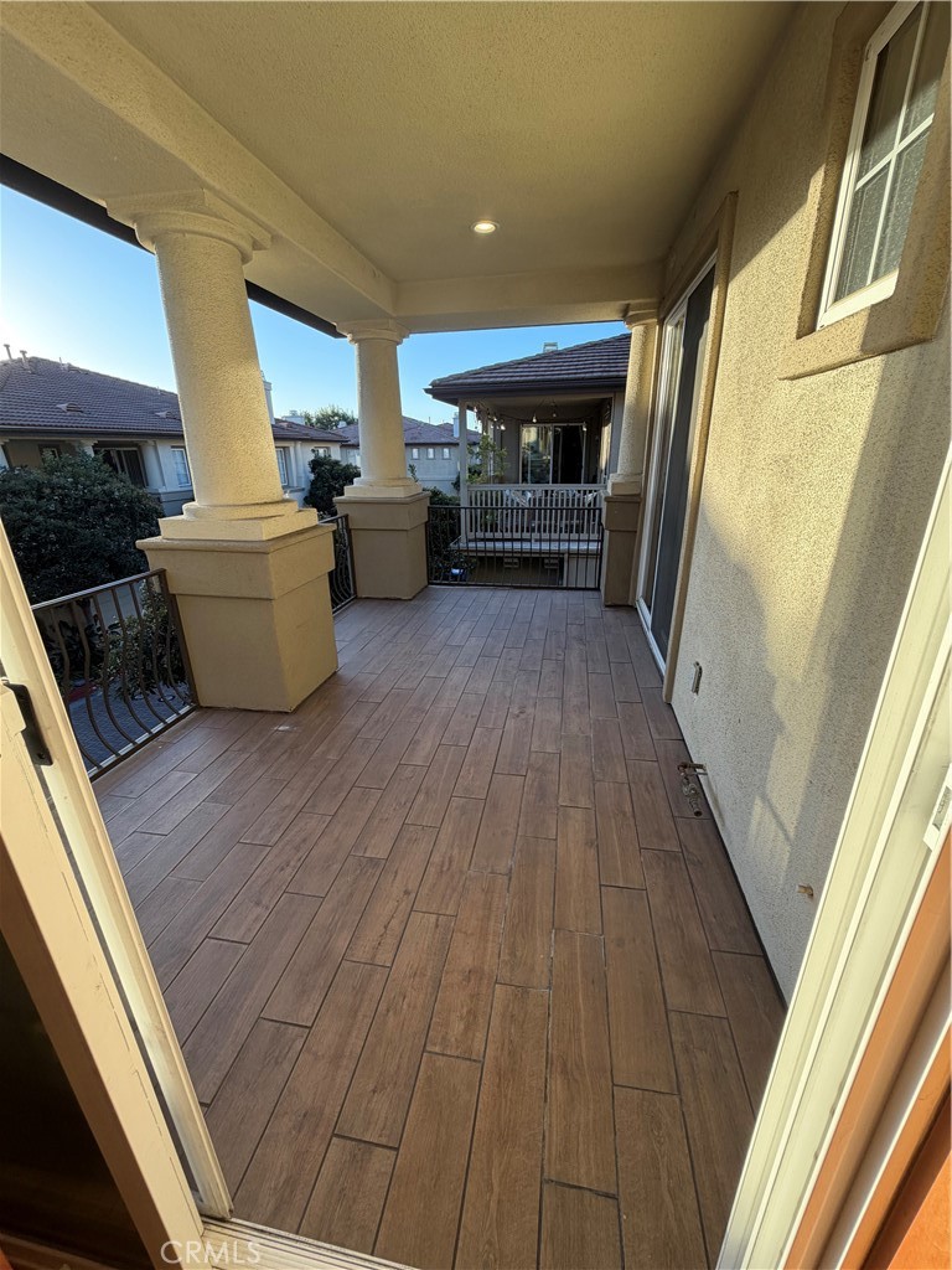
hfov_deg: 85.7
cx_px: 476
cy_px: 635
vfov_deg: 102.1
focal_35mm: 14
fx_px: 513
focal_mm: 2.22
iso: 50
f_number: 2.2
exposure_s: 1/265
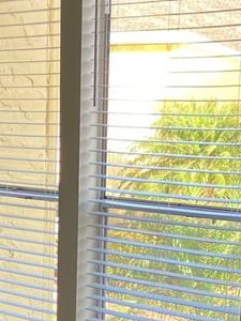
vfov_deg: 16.5
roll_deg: +1.6
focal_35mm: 112
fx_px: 1040
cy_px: 426
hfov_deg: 12.8
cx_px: -65
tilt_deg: -16.7
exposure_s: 1/120
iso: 40
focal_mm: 3.99
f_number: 1.8
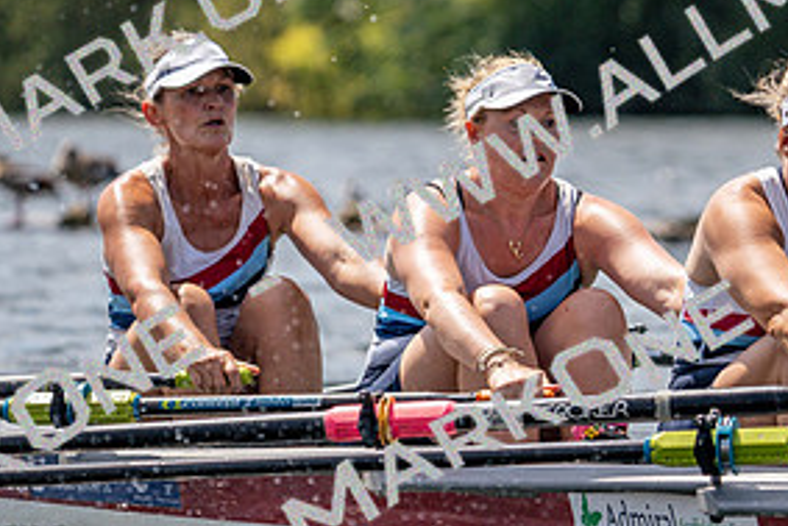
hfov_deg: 3.5
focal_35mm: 596
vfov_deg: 2.3
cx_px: 671
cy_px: 271
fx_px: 13052
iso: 250
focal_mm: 291
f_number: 5.6
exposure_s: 1/2000
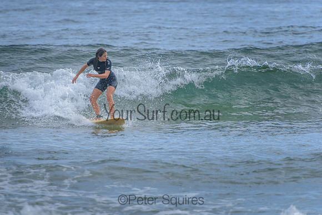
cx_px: 125
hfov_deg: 4.2
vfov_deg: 2.8
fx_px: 4386
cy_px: 91
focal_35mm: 490
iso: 220
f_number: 5.6
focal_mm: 400
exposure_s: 1/1600
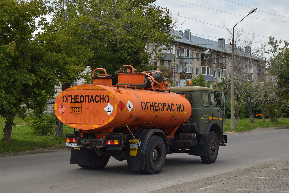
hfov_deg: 35.1
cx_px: 144
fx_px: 458
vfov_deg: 23.8
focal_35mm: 57
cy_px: 96
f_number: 6.3
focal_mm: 38
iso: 200
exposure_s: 1/640
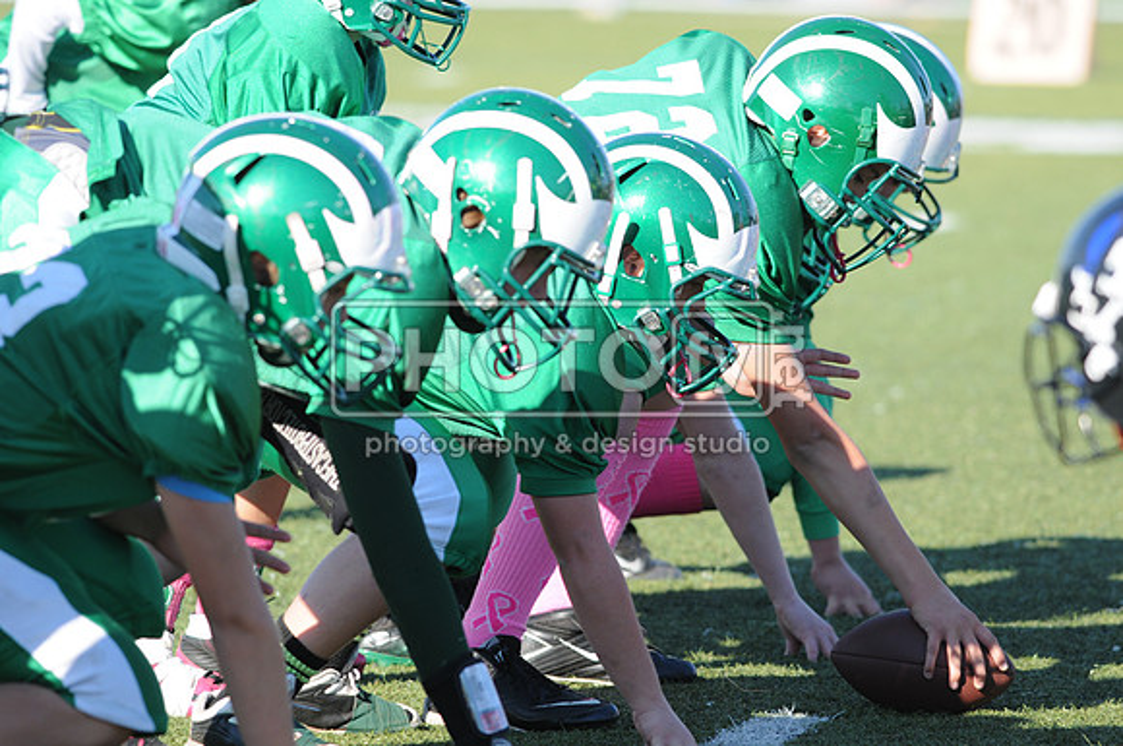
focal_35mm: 450
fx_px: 14018
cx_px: 562
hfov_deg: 4.6
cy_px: 373
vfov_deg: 3.0
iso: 200
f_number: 5
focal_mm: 300
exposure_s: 1/500
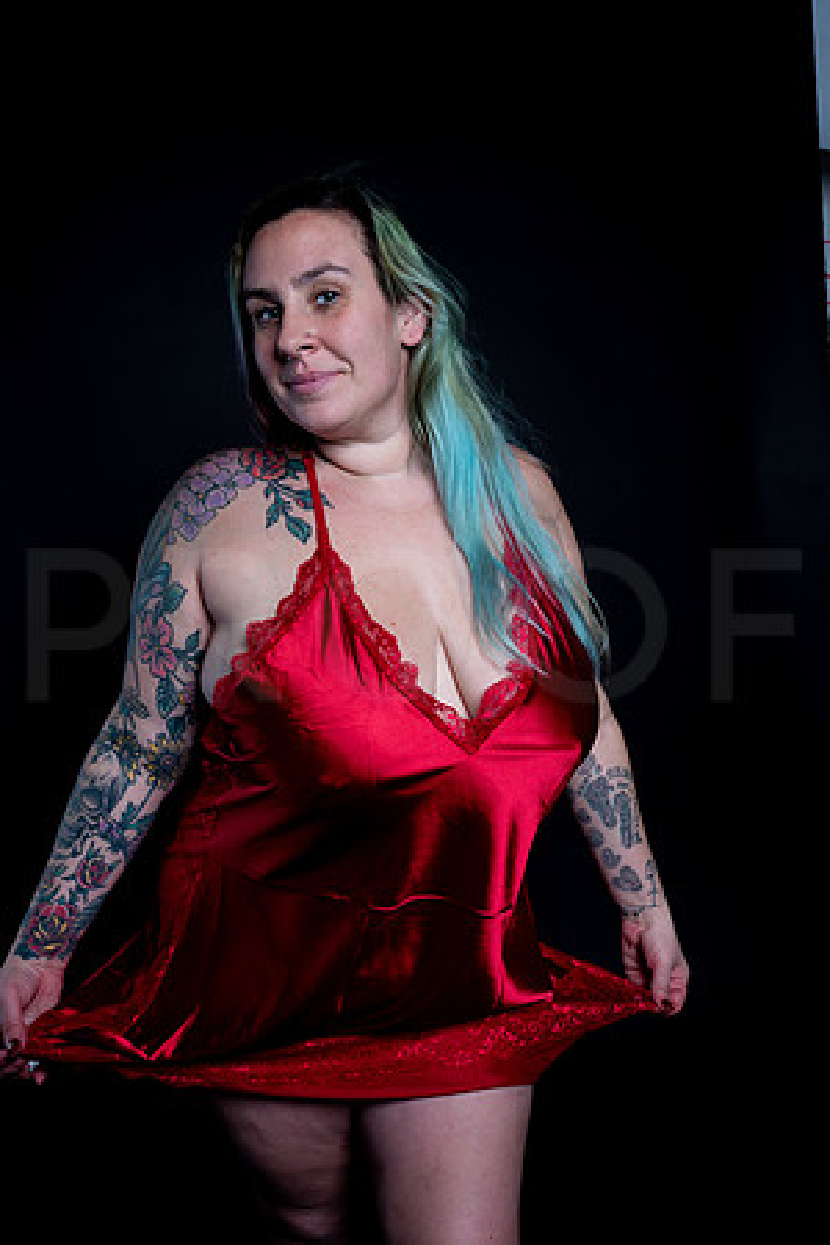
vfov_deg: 54.4
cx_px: 415
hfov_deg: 37.9
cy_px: 622
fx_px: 1210
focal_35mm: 35
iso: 100
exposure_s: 1/160
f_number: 10
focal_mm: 35
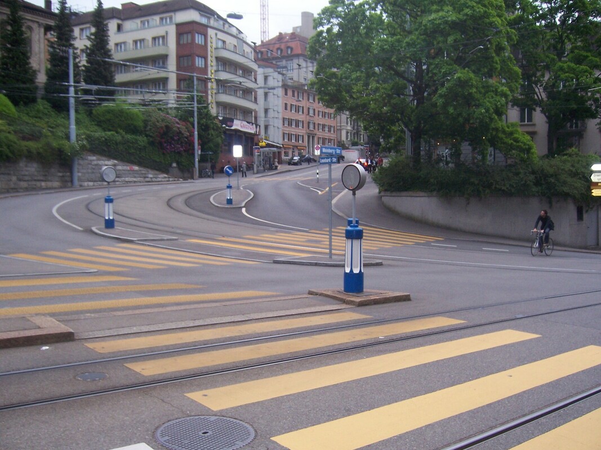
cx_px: 300
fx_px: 625
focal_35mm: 36
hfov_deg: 51.4
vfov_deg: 39.6
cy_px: 225
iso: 125
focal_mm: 6.2
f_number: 2.8
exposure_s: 1/125
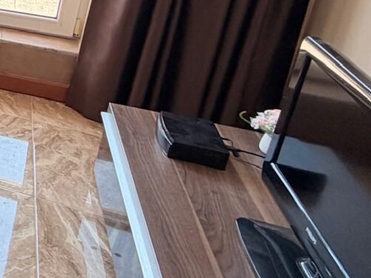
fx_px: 611
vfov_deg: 23.7
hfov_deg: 20.0
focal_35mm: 57
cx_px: -347
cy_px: -43
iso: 80
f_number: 2.2
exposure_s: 1/121
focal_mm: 2.22
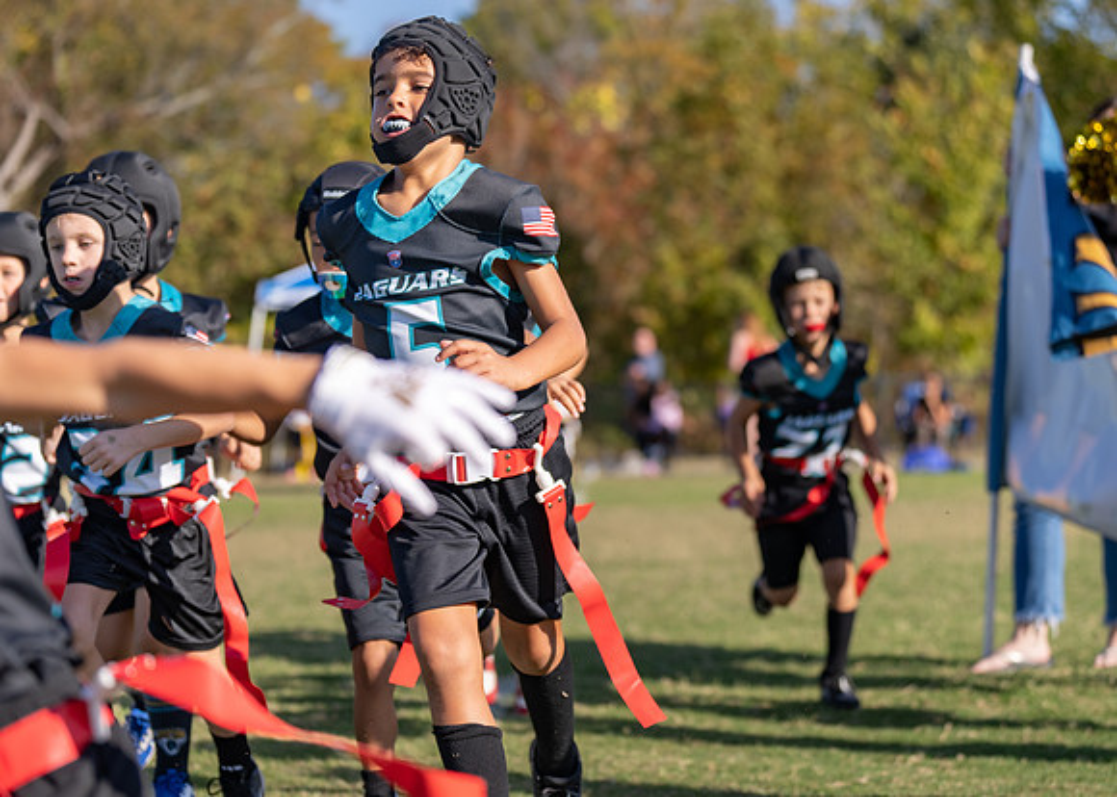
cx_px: 569
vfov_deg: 17.0
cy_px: 405
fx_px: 2660
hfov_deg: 23.7
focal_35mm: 84
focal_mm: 70
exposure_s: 1/2000
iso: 100
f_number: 2.8
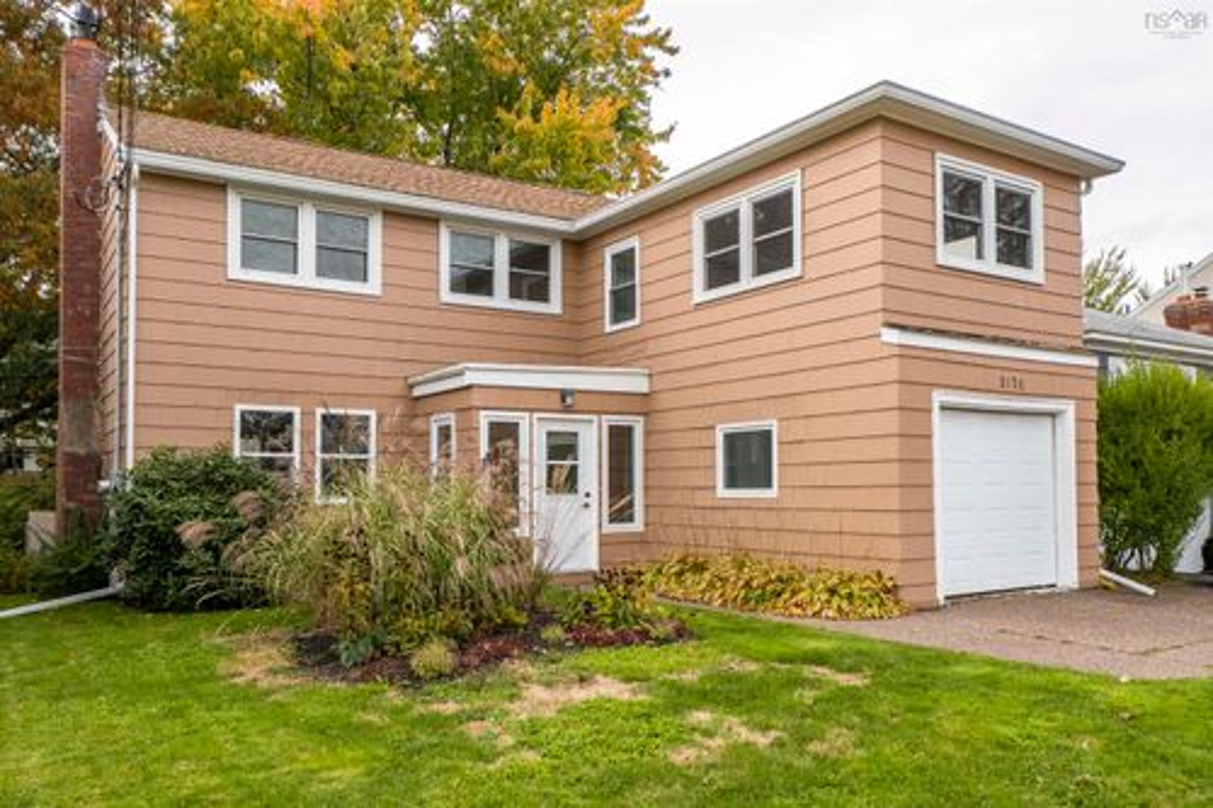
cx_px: 606
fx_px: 960
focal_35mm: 28
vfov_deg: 45.6
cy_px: 404
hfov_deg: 64.6
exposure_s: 1/640
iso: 400
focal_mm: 19
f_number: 6.3
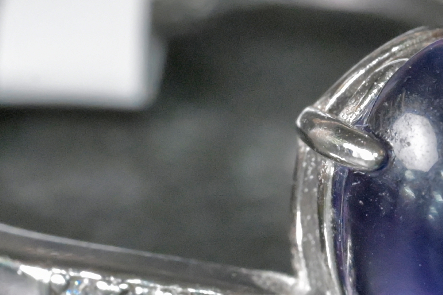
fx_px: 4971
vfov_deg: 3.4
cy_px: 205
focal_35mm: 404
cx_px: 206
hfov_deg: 5.1
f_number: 16
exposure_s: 1/125
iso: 12800
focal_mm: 105
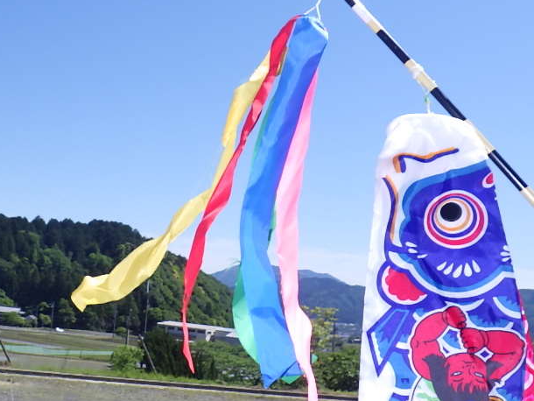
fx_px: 725
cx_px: 128
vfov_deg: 30.7
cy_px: 138
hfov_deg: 39.2
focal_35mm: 47
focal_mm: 5
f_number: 4.2
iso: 125
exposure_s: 1/1000
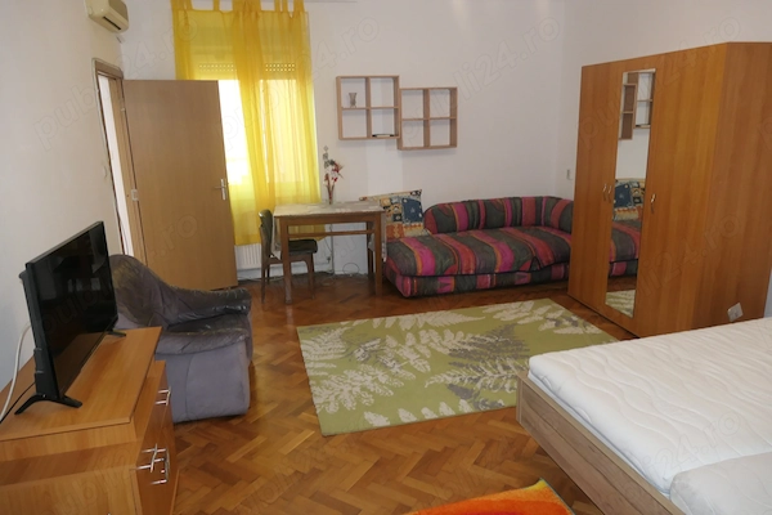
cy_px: 258
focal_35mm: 24
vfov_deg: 53.1
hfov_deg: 73.7
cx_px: 386
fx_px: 515
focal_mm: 8.8
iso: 800
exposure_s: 1/60
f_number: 3.3
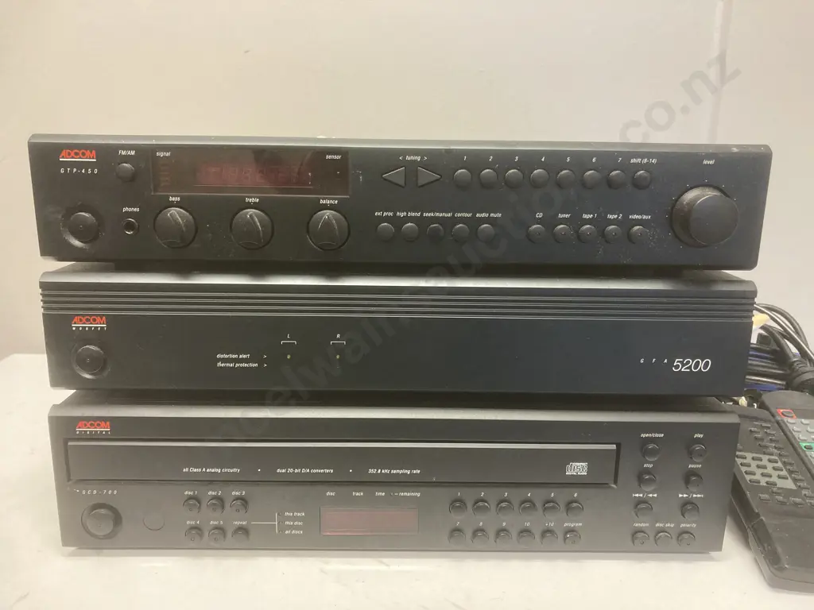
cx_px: 407
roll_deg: -1.7
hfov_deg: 63.4
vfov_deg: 49.7
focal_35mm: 28
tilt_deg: -13.2
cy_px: 305
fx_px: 658
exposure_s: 1/50
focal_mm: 3.99
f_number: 1.8
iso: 250
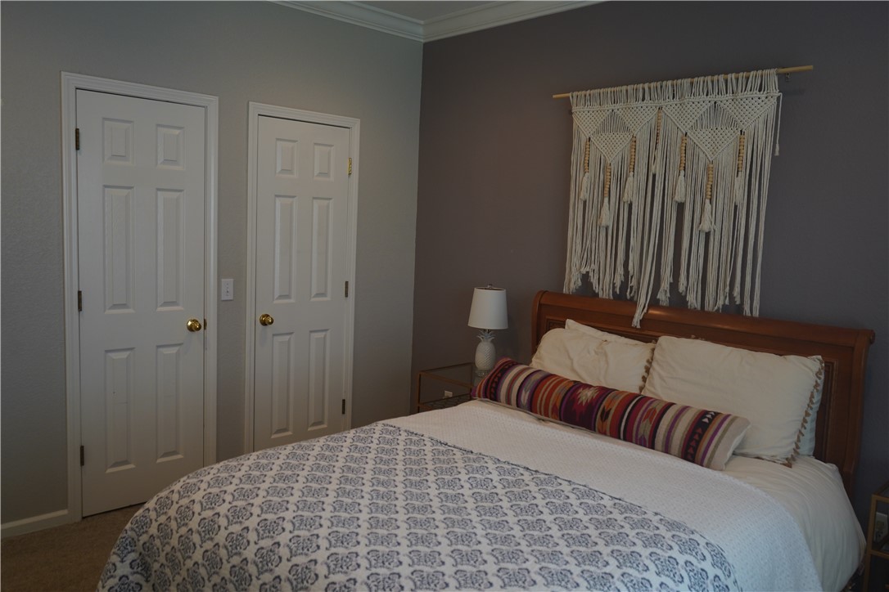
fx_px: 691
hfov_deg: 65.5
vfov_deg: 46.4
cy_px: 296
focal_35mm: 28
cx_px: 444
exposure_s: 1/125
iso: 800
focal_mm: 28
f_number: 3.5
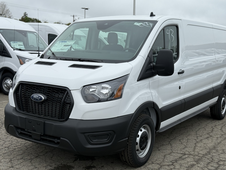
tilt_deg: -10.3
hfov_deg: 39.7
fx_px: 313
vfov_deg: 30.3
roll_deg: +0.0
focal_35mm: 48
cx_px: 113
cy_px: 85
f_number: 1.78
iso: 64
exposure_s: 1/1883
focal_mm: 6.76
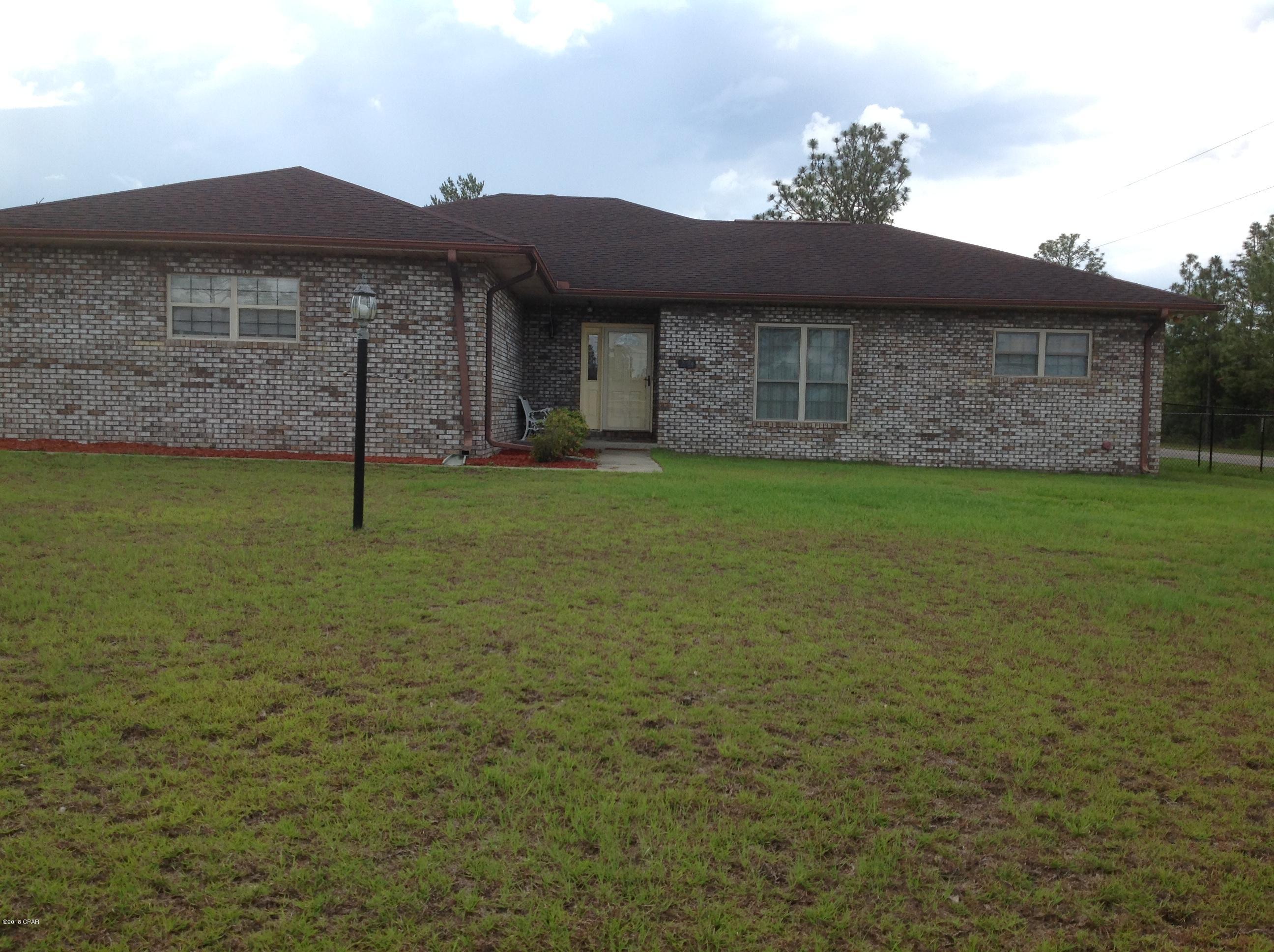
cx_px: 637
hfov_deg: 52.7
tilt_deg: -3.6
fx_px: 1286
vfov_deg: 40.6
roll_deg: -2.5
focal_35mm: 35
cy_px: 476
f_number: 2.4
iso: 50
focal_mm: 4.28
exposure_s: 1/975
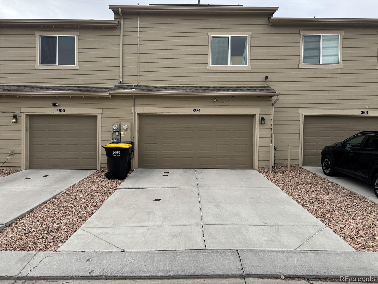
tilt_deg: -1.1
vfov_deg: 56.8
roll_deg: +0.1
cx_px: 189
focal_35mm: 24
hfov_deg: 71.6
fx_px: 262
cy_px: 142
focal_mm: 6.76
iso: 80
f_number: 1.78
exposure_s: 1/3597
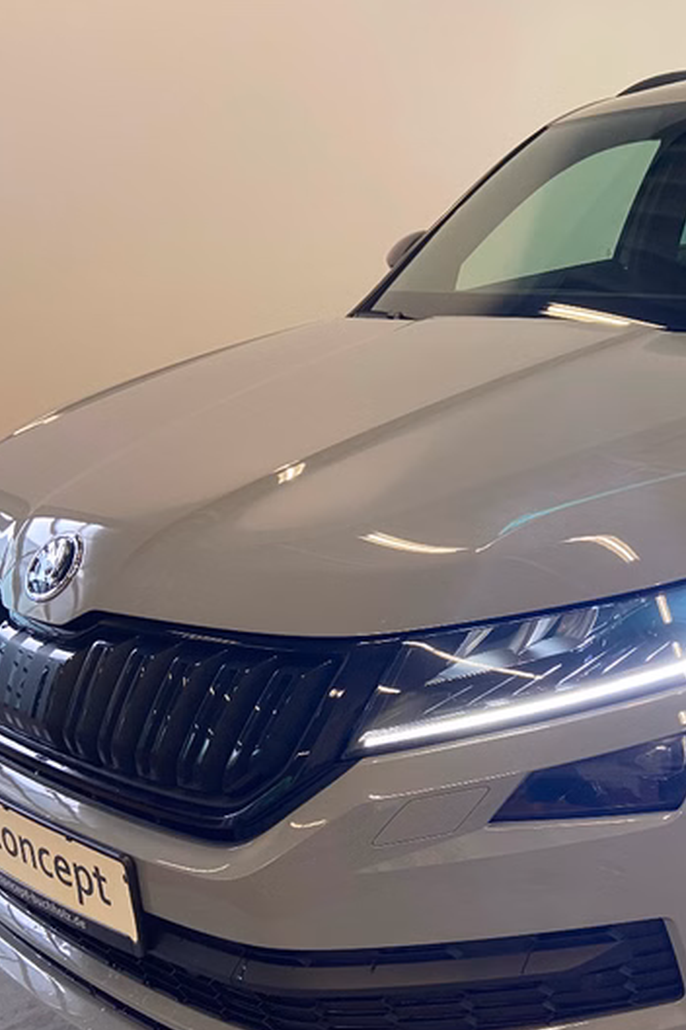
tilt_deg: -19.8
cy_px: 577
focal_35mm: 41
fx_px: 1172
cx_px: 628
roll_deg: +2.6
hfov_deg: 31.0
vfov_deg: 47.3
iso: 100
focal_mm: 4.25
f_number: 1.8
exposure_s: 1/50
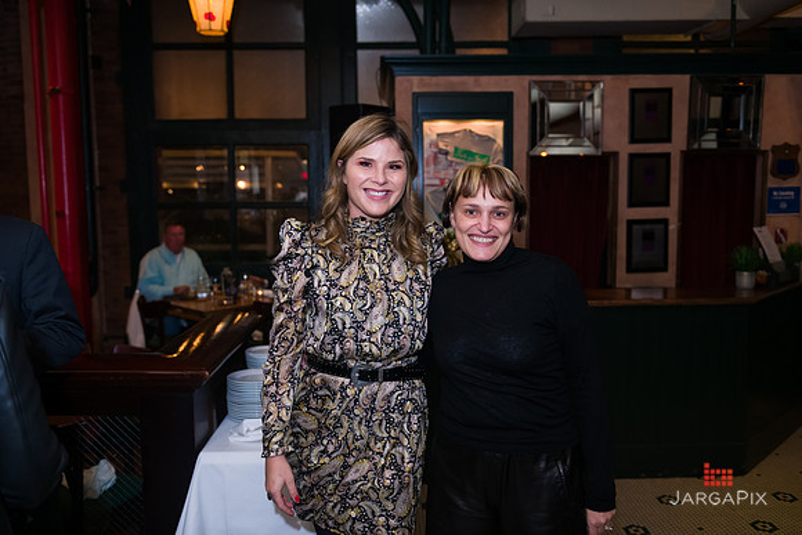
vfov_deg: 41.1
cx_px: 401
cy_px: 268
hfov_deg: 58.7
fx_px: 713
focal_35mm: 32
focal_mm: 32
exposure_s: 1/125
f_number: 3.2
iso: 1600
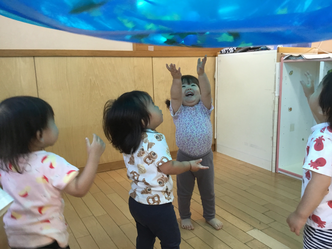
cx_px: 166
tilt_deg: -10.4
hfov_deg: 58.4
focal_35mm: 31
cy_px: 124
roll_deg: +0.8
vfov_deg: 45.4
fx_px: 297
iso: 100
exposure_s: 1/30
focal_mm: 3.3
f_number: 2.4
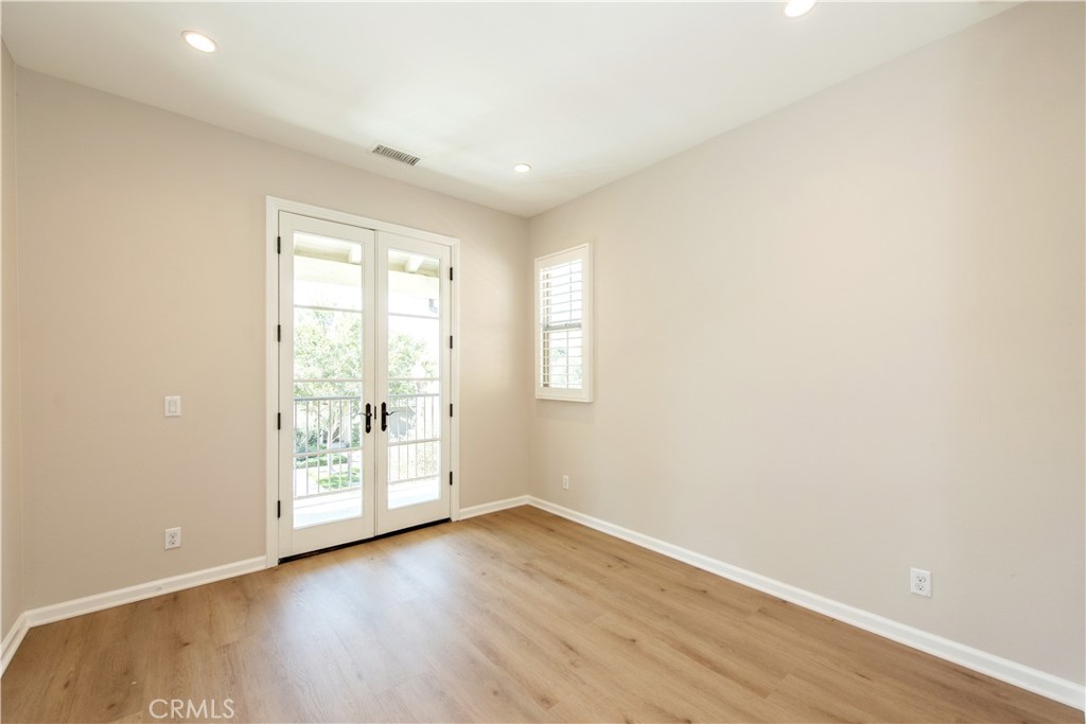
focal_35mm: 14
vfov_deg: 81.2
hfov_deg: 104.2
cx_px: 543
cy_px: 362
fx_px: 422
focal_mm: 14
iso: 450
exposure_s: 1/125
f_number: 5.6
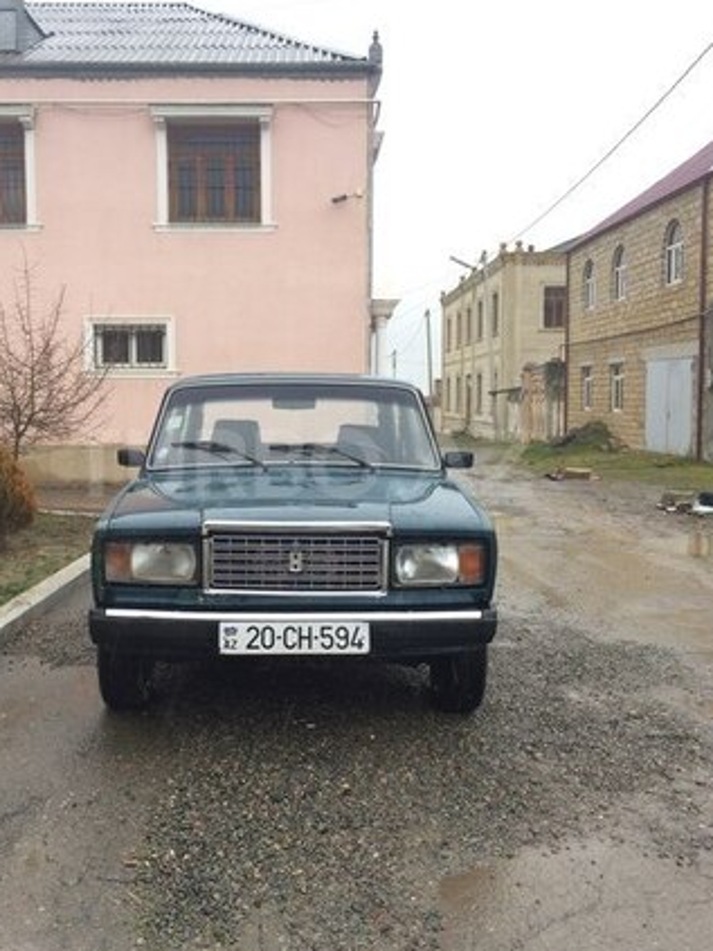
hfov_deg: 41.7
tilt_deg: -5.2
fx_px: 934
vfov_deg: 54.0
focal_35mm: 34
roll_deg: -0.1
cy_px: 463
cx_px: 301
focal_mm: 4.15
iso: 40
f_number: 2.2
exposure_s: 1/100
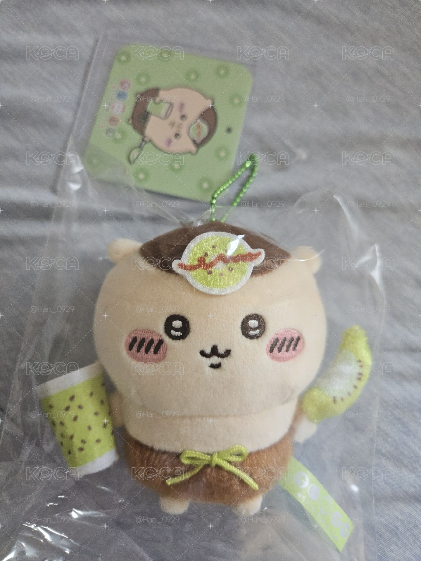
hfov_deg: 58.9
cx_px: 210
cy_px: 280
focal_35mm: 23
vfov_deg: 73.9
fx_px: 373
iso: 250
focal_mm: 5.4
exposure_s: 1/120
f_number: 1.8
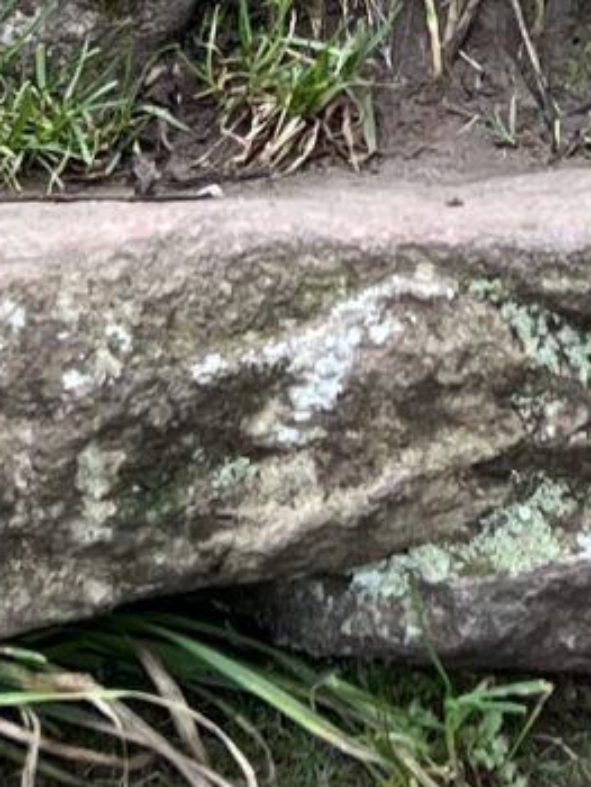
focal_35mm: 190
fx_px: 4320
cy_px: -720
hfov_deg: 7.8
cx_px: 546
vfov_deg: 9.8
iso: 32
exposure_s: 1/121
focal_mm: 5.7
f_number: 1.5
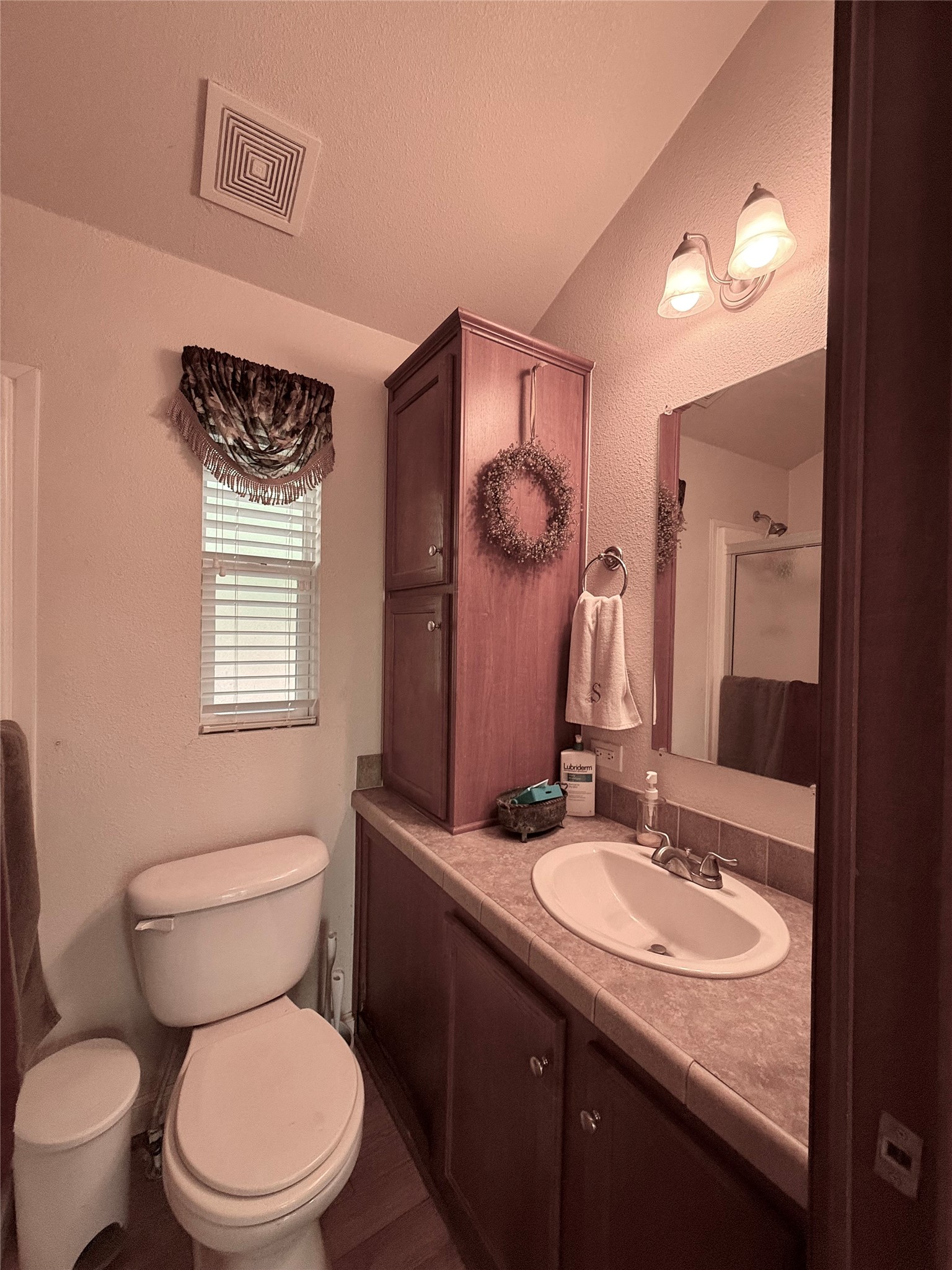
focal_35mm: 14
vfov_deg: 102.1
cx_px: 476
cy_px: 635
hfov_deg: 85.7
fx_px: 513
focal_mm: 2.22
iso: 125
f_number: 2.2
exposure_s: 1/99
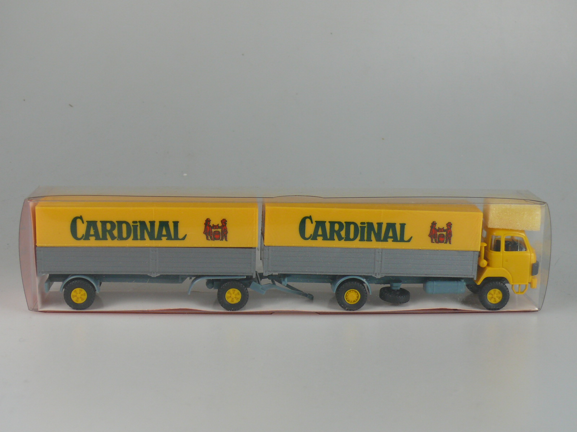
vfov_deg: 23.3
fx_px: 1050
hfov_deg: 30.7
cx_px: 288
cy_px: 216
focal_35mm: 63
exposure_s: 1/125
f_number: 3.6
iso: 100
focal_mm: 10.4
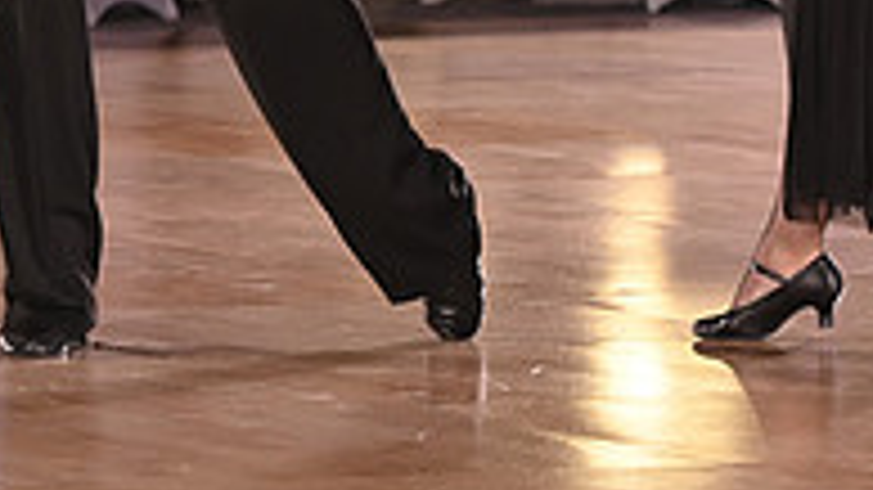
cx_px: 490
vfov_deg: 3.1
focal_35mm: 391
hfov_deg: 5.5
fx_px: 9049
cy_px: -357
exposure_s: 1/200
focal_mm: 125
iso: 2500
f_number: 5
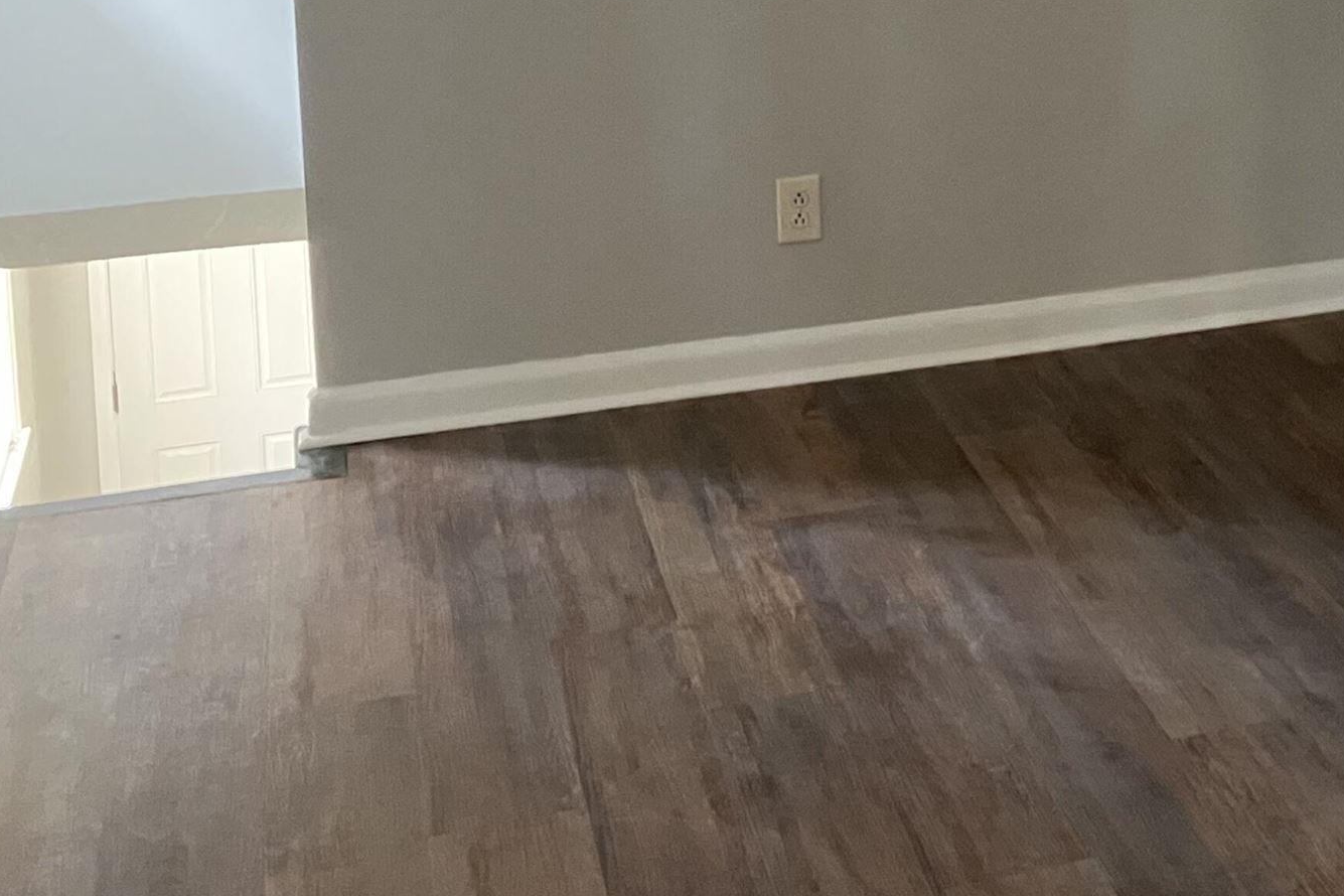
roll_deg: +0.3
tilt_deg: -6.1
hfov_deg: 27.8
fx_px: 2501
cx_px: 1423
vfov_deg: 19.2
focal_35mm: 67
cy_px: -175
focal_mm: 3.99
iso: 320
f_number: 1.8
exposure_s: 1/53
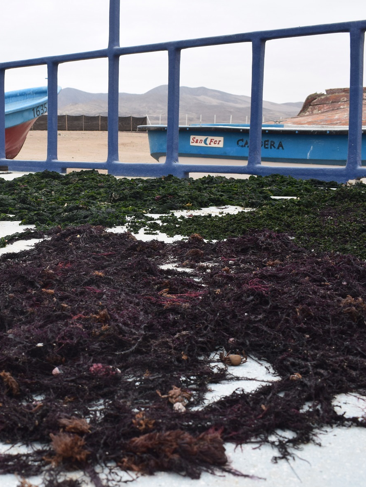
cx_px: 51
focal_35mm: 48
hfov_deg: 29.3
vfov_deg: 39.7
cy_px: 242
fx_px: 677
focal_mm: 22
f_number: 10
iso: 400
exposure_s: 1/250
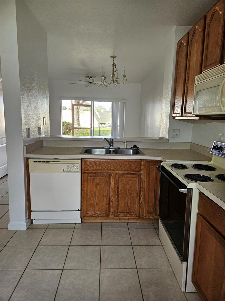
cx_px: 112
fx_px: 199
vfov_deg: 73.9
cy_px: 150
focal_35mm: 23
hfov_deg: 58.9
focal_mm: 5.4
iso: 80
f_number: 1.8
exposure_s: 1/51
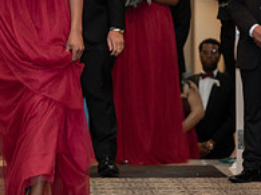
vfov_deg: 6.8
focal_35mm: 216
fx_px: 1628
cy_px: 6
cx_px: 33
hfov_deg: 9.1
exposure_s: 1/250
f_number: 2.8
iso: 2000
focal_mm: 70
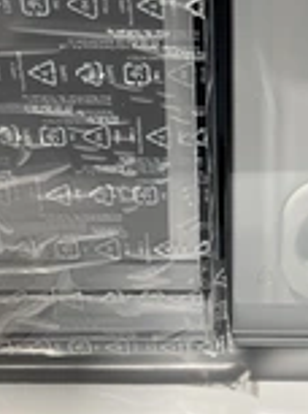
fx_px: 905
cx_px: 294
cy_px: 119
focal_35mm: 76
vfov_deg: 25.5
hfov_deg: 18.9
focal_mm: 3
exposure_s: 1/85
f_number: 1.8
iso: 64
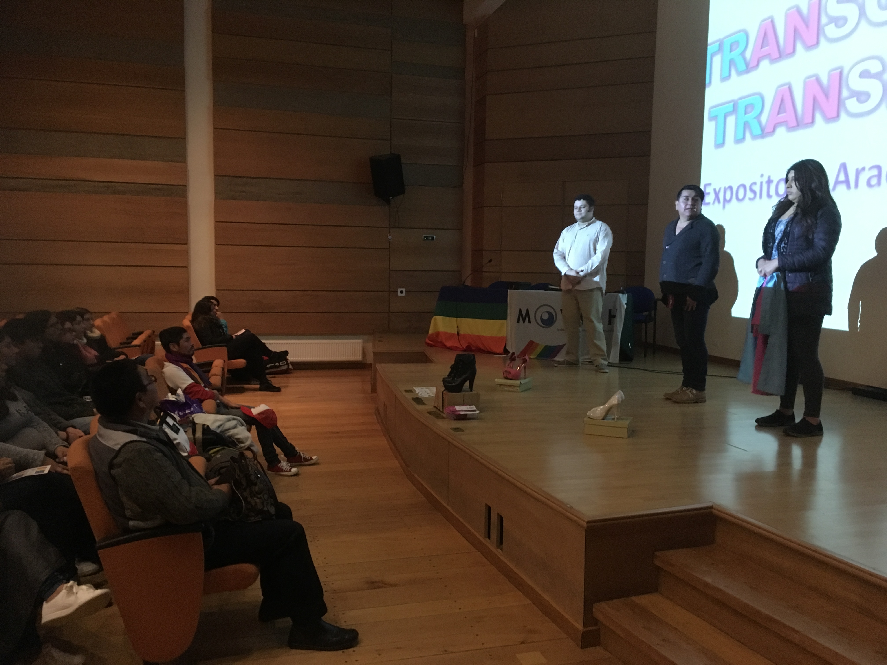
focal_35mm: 29
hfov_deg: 61.7
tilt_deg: -5.6
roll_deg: -0.3
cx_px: 444
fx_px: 743
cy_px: 332
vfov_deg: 48.2
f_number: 2.2
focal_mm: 4.15
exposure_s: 1/17
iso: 400
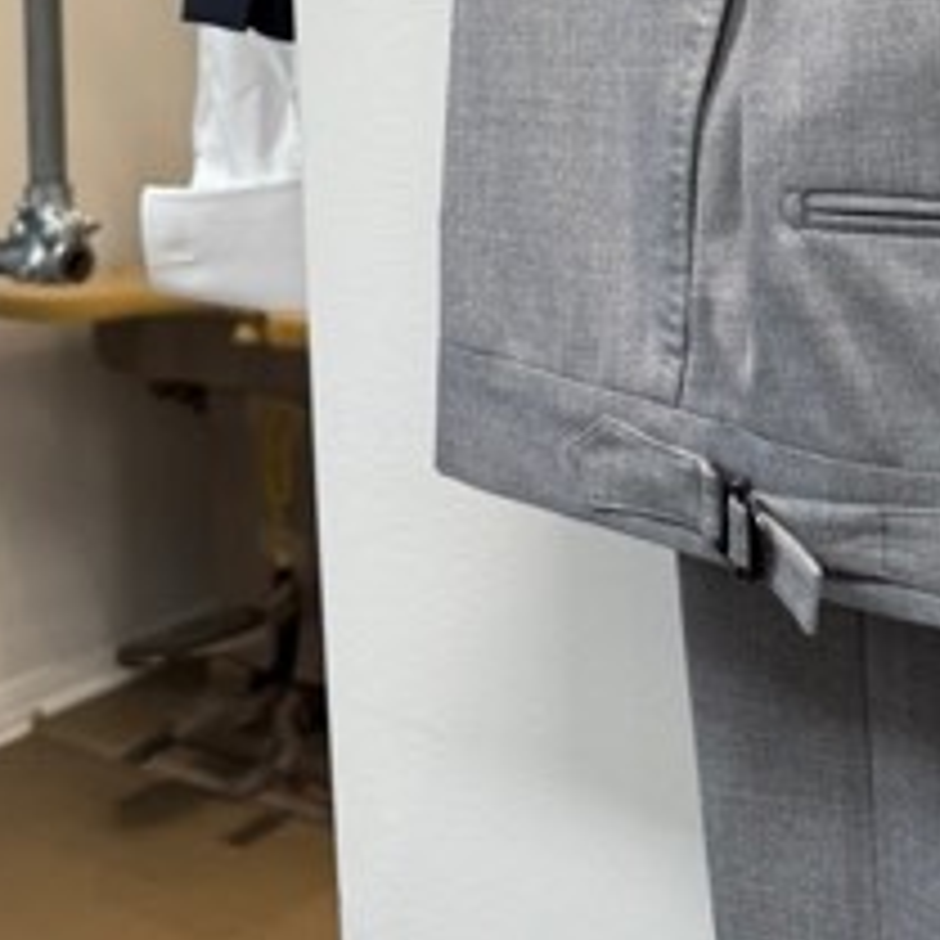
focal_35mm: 65
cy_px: -310
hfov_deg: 26.3
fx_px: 1997
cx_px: 625
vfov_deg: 23.2
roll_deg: +3.5
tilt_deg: +7.2
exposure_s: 1/120
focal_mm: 6.76
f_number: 1.78
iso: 160
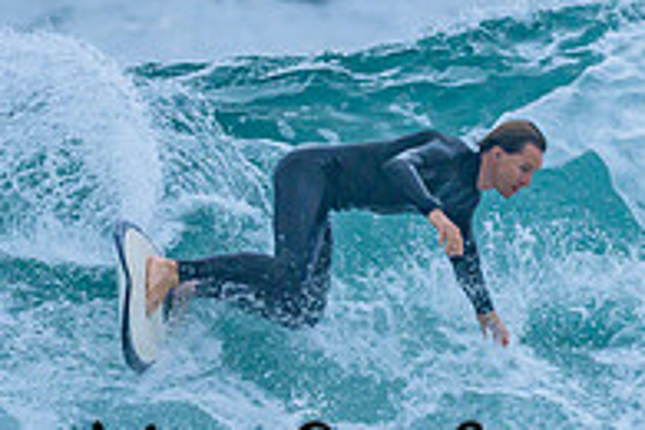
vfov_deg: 0.4
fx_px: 58726
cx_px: 483
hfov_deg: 0.6
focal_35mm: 3278
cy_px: 383
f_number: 6.3
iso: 450
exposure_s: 1/2000
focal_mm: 800
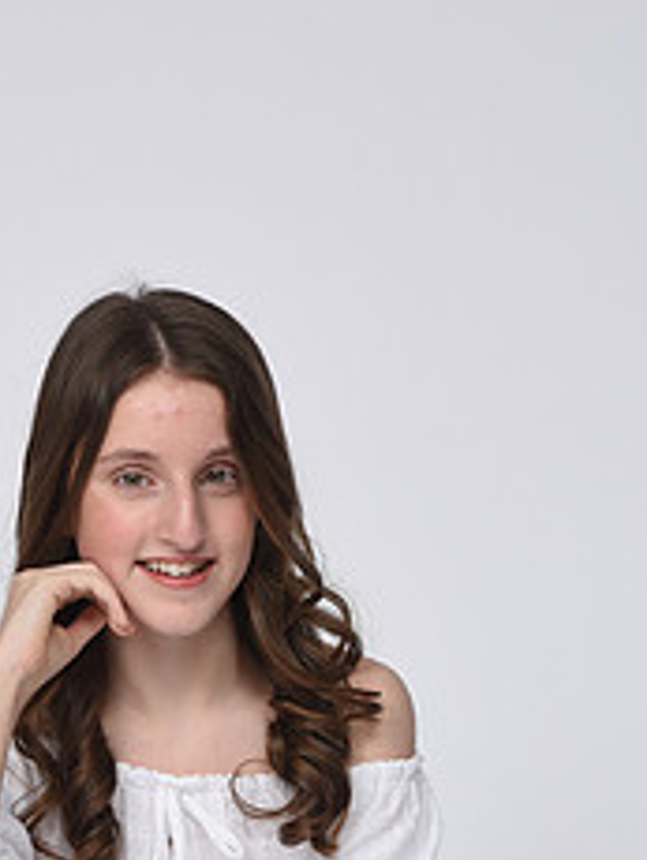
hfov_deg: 12.2
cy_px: 927
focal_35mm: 121
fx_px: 3010
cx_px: 151
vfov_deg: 15.8
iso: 160
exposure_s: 1/125
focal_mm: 50
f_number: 9
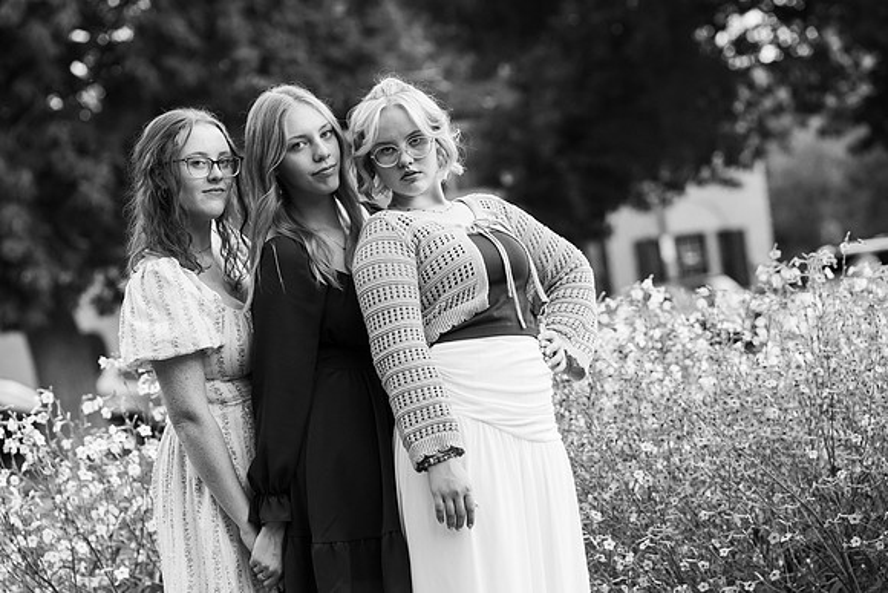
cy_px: 296
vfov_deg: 8.4
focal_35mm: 163
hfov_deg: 12.6
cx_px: 444
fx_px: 4021
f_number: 5.6
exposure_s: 1/200
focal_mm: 163
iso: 2500
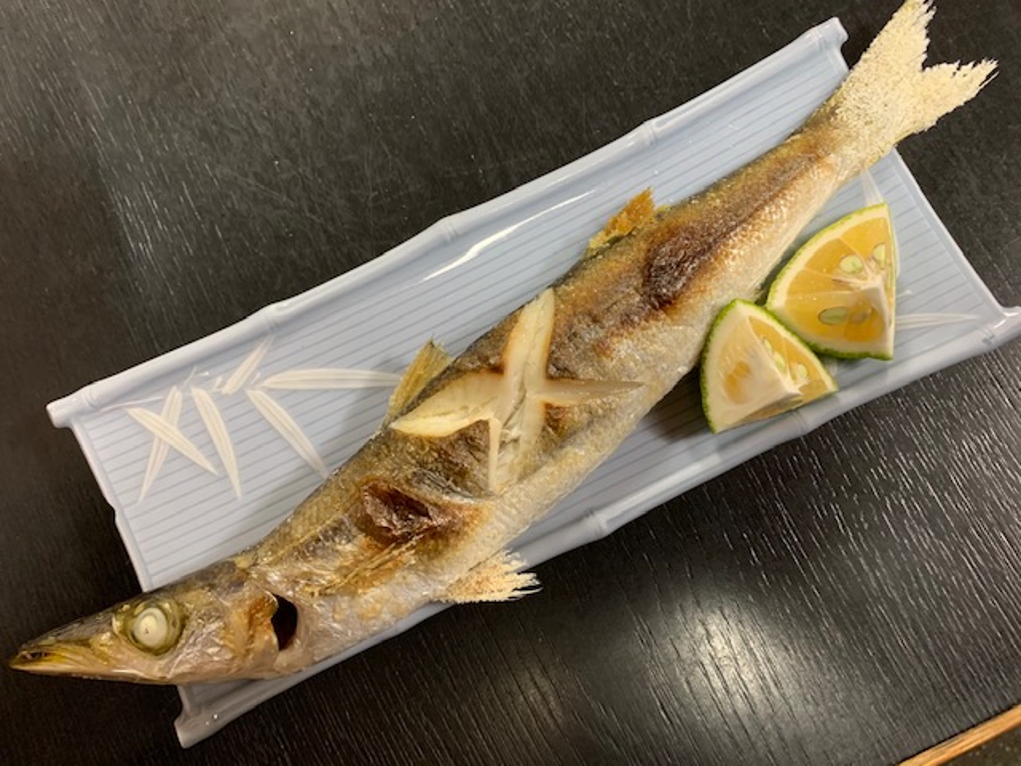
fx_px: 767
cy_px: 383
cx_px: 510
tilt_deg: -80.8
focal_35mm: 26
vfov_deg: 53.1
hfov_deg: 67.3
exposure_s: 1/33
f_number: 1.8
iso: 250
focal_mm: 4.25
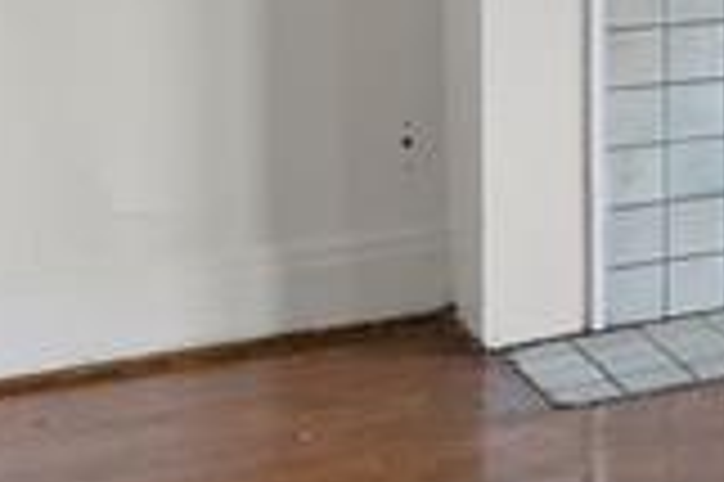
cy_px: -214
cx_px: 1767
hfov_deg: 13.8
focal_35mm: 102
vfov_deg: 12.8
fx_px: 2049
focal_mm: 16
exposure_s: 1/8
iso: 100
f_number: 4
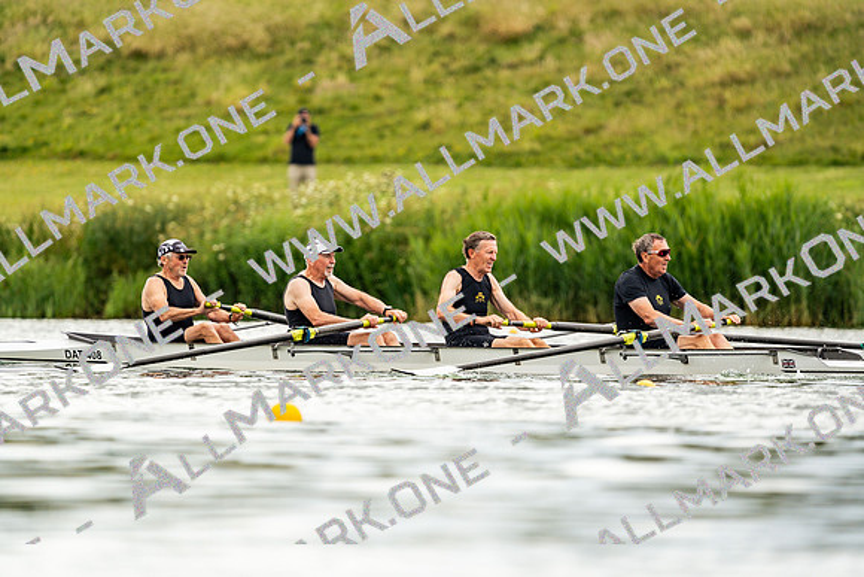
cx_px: 432
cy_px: 288
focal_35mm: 559
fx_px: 13419
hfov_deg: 3.7
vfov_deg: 2.5
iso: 500
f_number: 6.3
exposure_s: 1/2000
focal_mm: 559
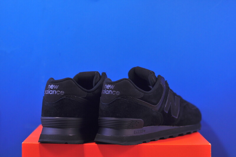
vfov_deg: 18.1
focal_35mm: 75
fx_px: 491
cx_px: 118
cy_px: 78
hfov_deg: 27.0
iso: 250
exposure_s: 1/320
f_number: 2.5
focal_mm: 50
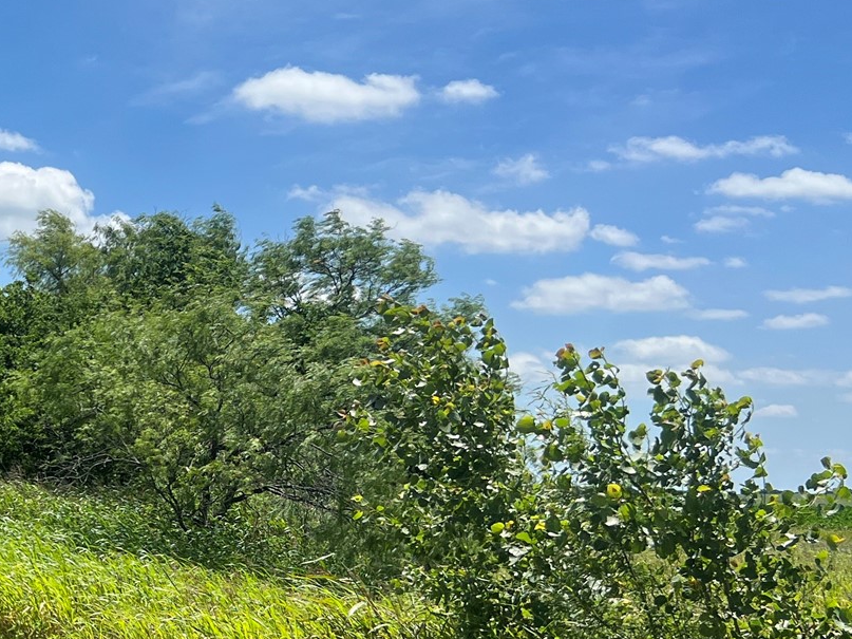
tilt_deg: +2.6
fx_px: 1624
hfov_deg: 26.1
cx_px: -176
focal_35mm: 66
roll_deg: -0.7
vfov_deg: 22.2
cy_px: 415
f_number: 1.5
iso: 50
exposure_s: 1/5587
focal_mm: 5.7
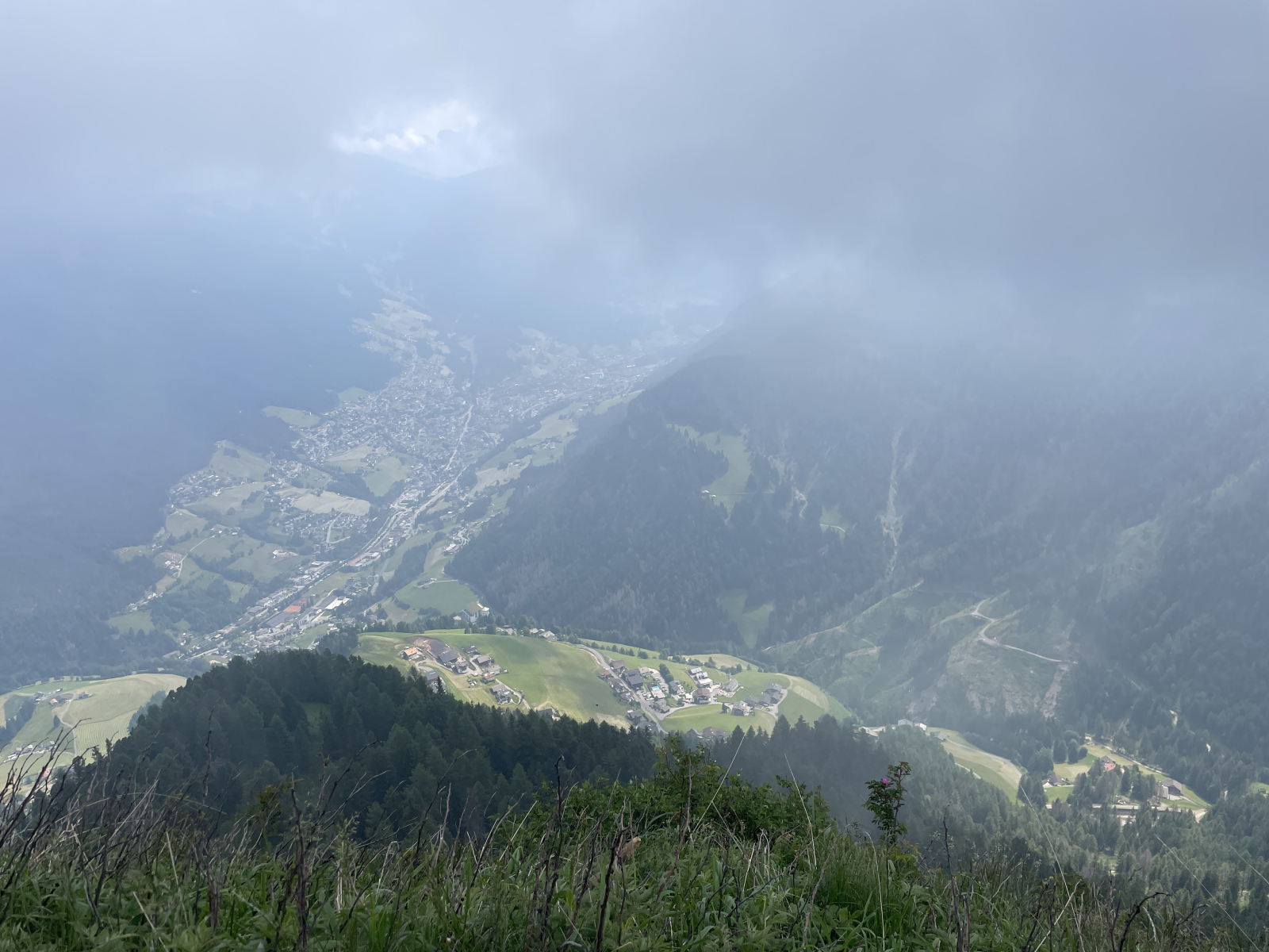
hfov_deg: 67.3
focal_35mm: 26
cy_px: 476
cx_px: 634
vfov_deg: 53.1
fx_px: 953
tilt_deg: -17.6
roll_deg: +3.6
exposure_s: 1/3125
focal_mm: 4.2
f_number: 1.6
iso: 32
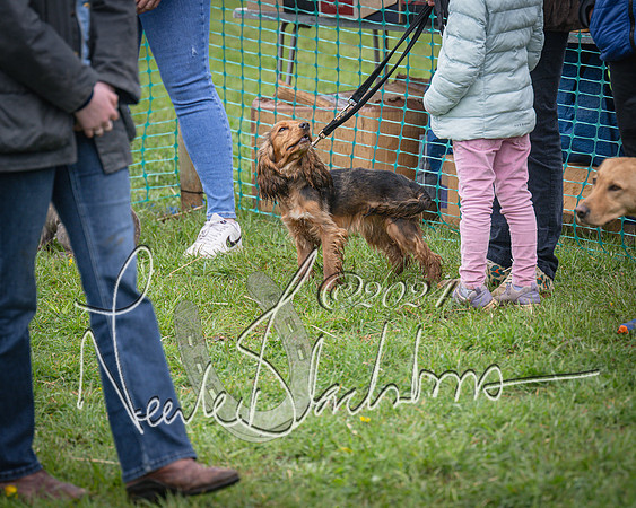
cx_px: 318
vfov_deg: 6.3
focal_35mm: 244
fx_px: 4601
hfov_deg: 7.9
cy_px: 254
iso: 400
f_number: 4
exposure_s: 1/1250
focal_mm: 145
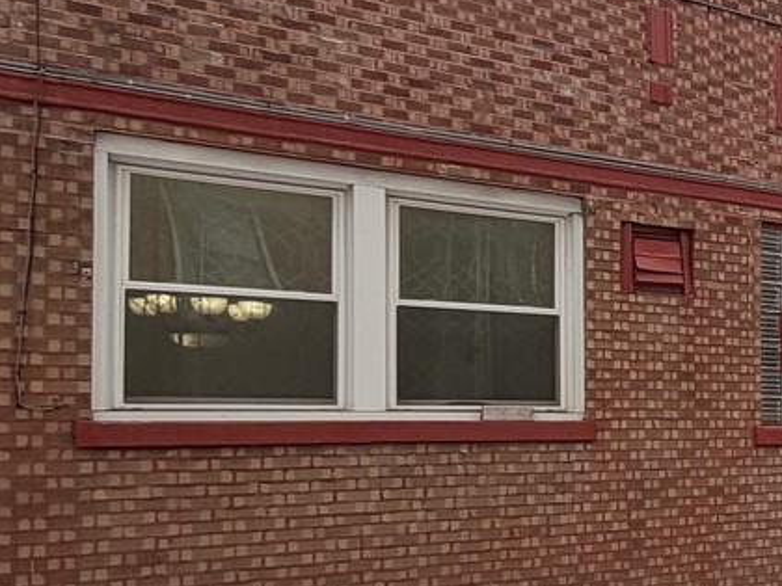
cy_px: 413
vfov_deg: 29.9
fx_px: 1084
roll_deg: +0.8
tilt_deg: +0.7
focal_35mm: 48
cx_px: 1160
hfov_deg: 27.7
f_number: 2.2
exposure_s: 1/139
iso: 40
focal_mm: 2.22
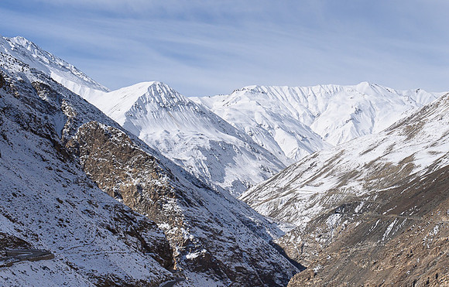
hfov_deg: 28.8
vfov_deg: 18.8
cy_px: 125
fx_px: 866
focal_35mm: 70
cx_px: 311
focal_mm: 50
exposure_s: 1/1250
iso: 400
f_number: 14
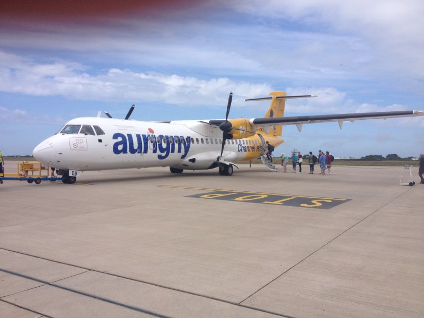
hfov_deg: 52.6
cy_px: 159
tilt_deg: -1.0
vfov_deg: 40.7
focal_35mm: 35
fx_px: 429
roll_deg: -1.5
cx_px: 212
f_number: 2.4
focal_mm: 4.28
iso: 50
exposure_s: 1/2632
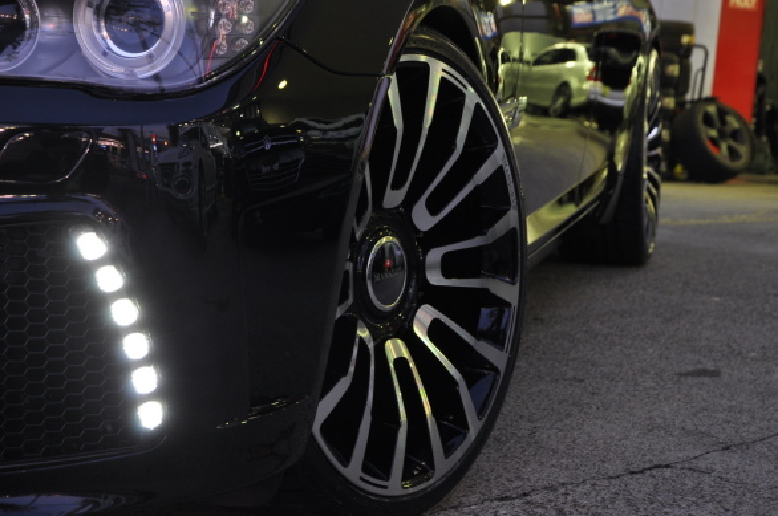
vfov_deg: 17.4
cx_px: 389
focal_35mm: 78
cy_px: 258
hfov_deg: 26.0
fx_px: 1683
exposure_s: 1/10
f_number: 8
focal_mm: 52
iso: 500
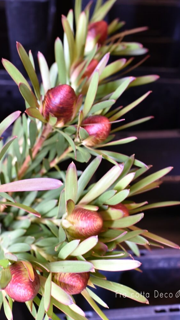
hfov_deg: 22.6
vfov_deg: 39.2
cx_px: 79
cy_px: 160
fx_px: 450
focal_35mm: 53
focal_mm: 50
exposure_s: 1/30
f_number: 5.6
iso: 2500
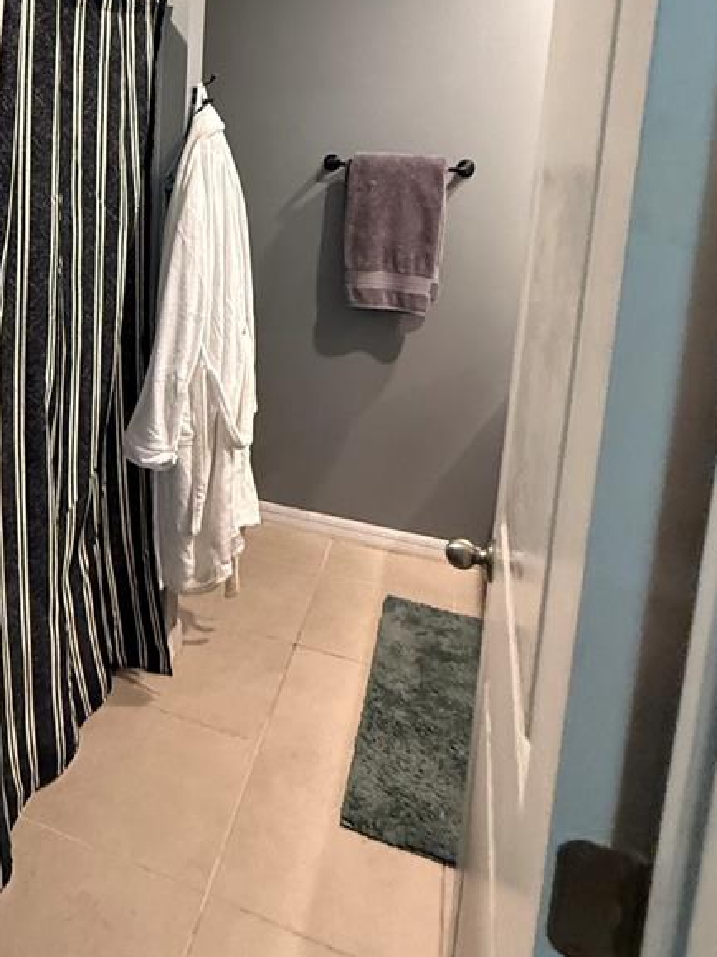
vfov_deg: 59.0
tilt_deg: -6.0
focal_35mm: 29
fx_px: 801
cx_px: 124
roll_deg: -0.5
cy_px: 259
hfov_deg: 45.3
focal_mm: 2.22
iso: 640
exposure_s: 1/60
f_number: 2.2
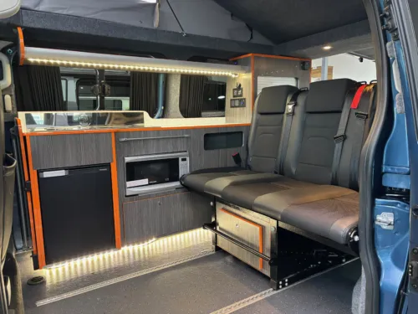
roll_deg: +0.1
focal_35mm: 26
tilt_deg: -7.7
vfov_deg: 53.1
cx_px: 209
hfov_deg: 67.3
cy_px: 157
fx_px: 314
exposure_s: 1/50
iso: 320
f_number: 1.6
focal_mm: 5.96
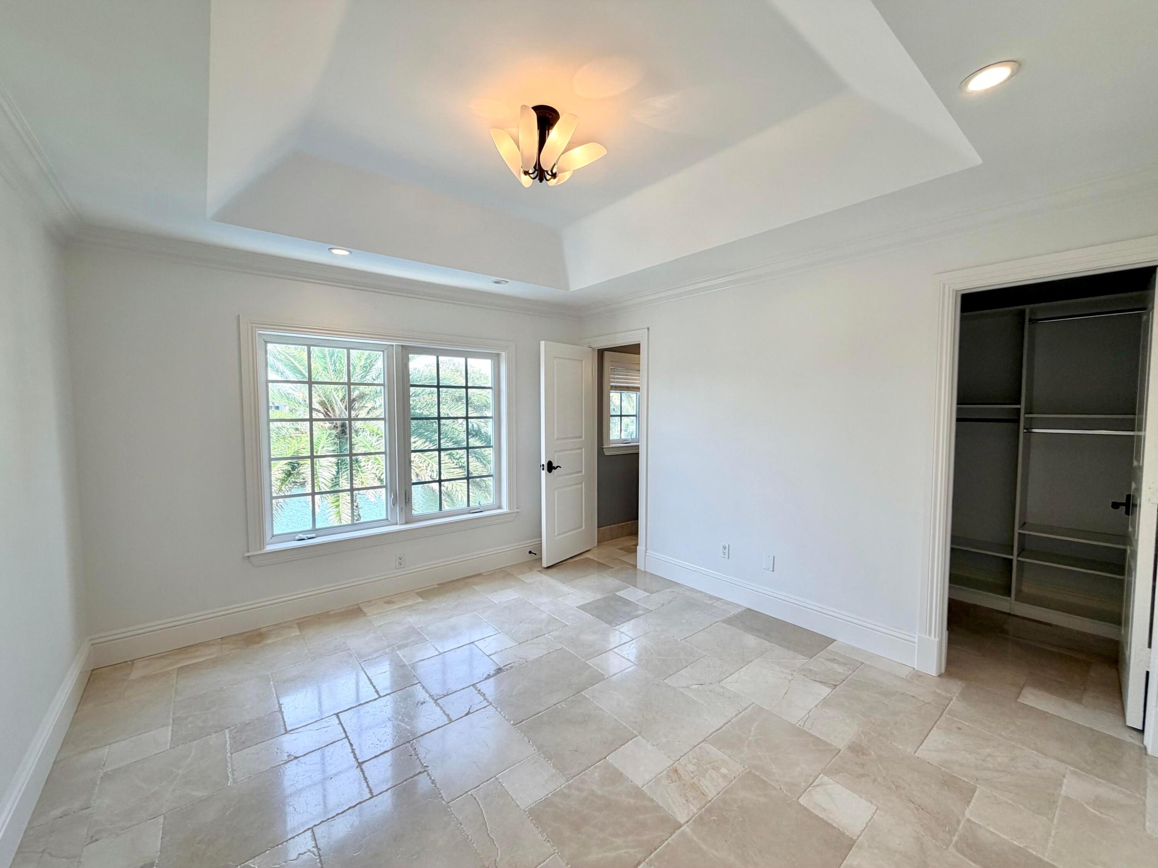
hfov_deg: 102.1
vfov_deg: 85.7
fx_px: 468
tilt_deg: -3.7
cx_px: 579
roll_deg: +0.7
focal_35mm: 14
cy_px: 434
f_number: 2.2
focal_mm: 2.22
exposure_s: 1/120
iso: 50
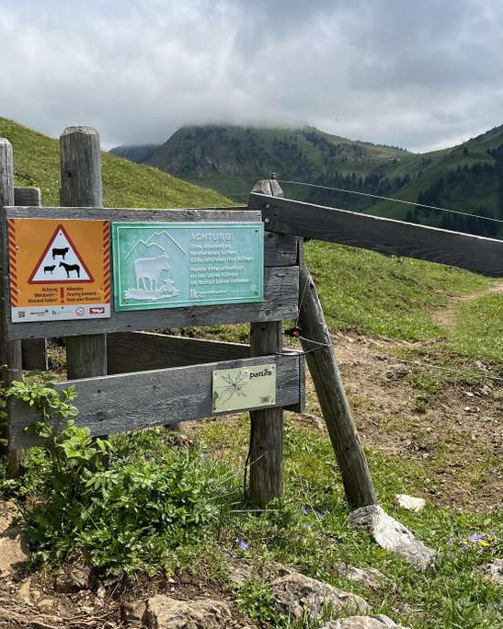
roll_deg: +1.3
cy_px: 336
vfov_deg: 49.1
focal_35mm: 37
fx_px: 689
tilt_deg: -11.5
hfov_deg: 40.1
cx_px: 224
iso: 50
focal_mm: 5.1
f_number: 1.6
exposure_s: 1/4651
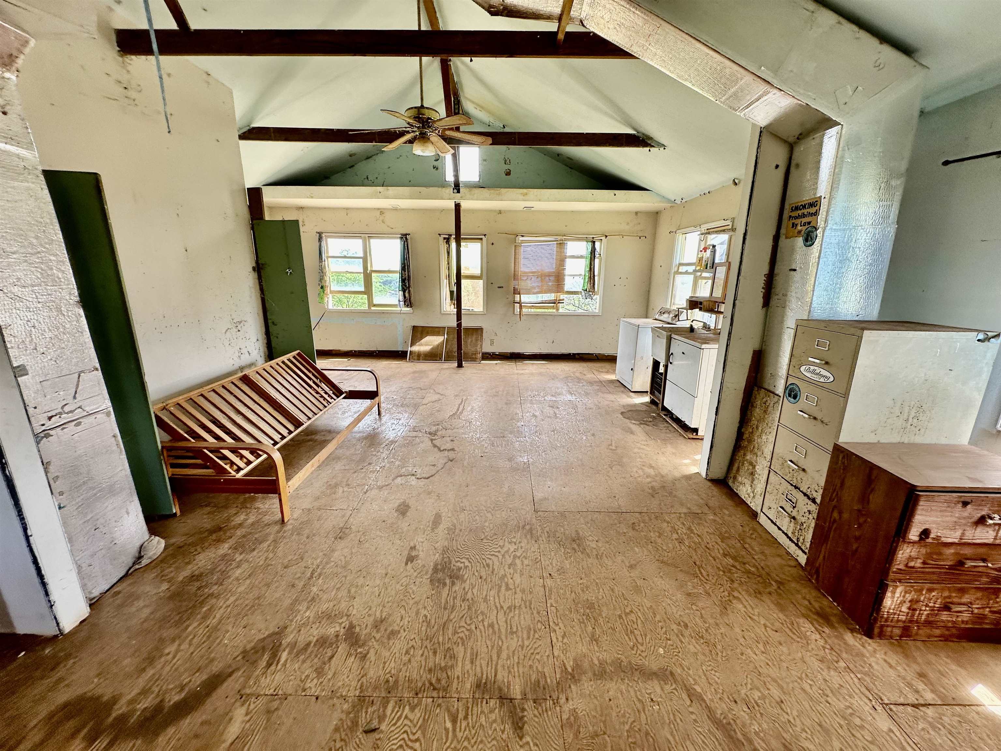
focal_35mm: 14
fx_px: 405
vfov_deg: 85.7
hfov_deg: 102.1
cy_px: 376
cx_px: 500
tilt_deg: -12.3
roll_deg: +1.2
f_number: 2.2
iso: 40
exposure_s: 1/99
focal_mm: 2.22
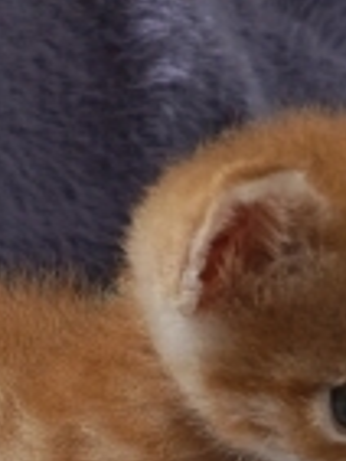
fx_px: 1131
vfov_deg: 20.6
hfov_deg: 16.9
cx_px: -29
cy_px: 631
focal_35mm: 85
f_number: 1.75
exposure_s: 1/33.3
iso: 4306
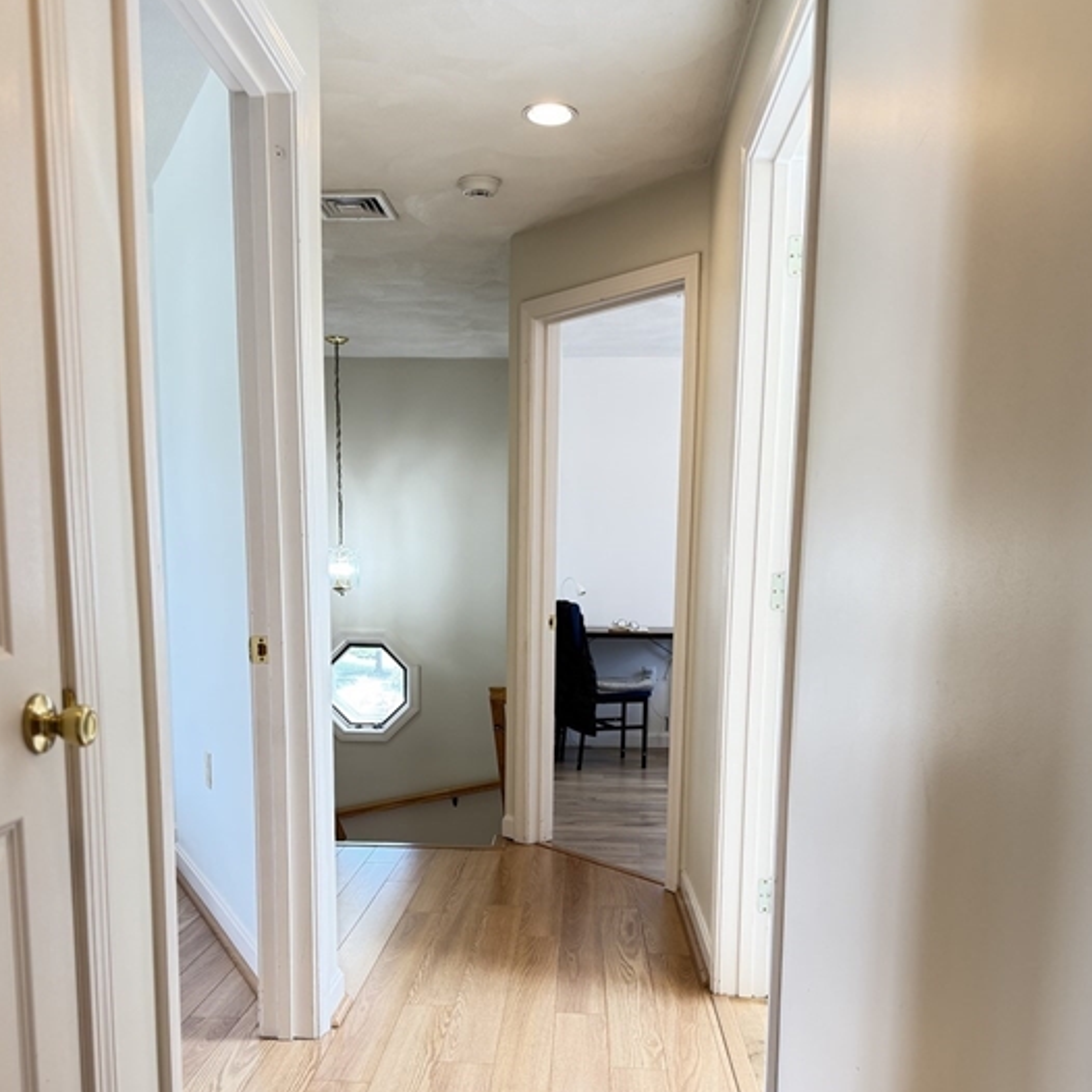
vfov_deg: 51.4
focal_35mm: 31
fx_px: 1106
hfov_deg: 52.5
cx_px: 523
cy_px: 741
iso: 160
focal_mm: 6.76
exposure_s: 1/60
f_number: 1.78
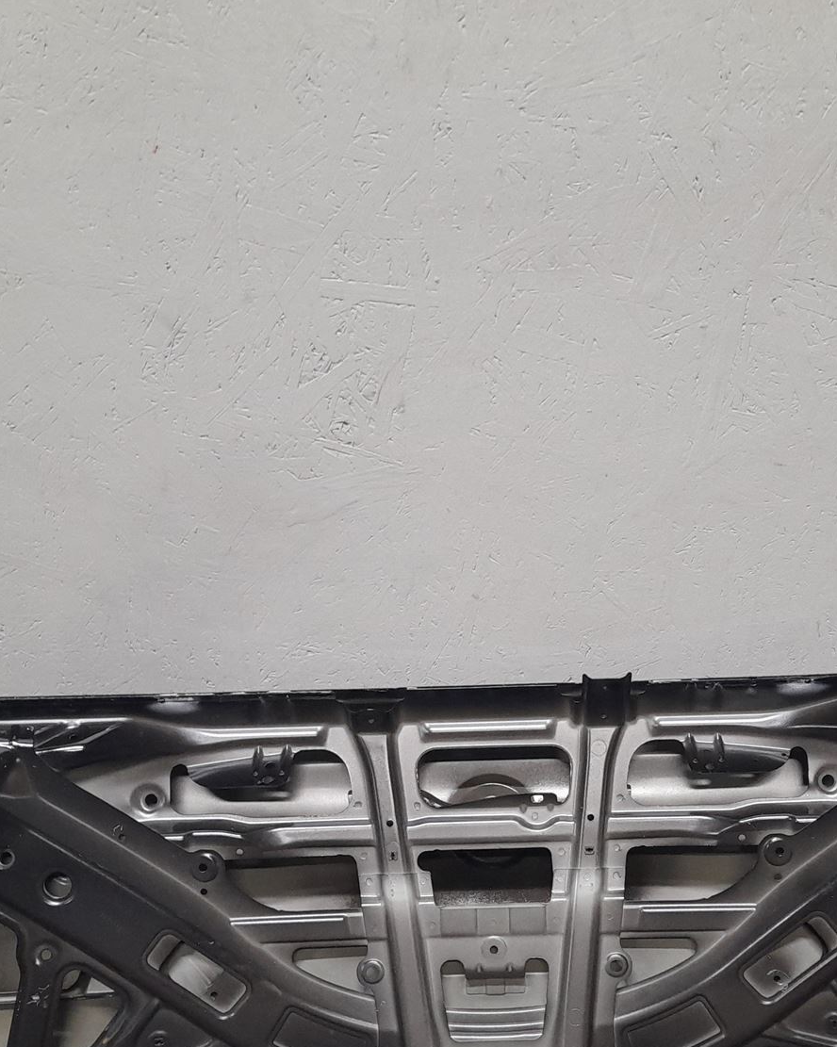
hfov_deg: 33.3
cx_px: 494
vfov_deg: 40.6
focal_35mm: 45
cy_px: 707
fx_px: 1394
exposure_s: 1/50
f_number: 2
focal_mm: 4.6
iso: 250
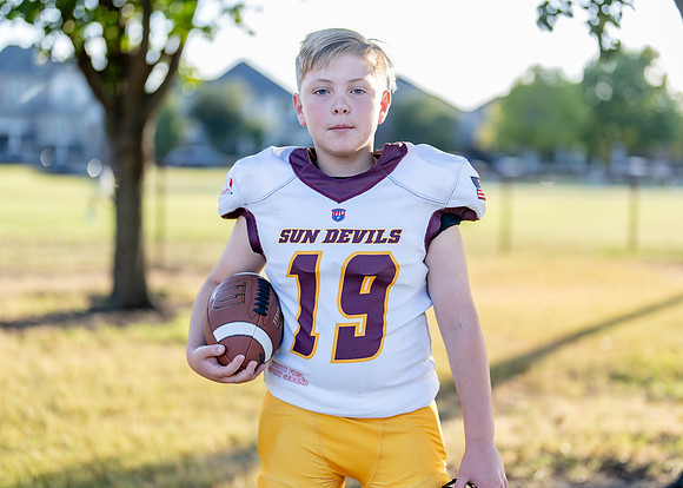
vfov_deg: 24.5
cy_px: 237
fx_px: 1123
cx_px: 368
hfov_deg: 33.8
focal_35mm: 58
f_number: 1.2
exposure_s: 1/1000
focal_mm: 50
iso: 100
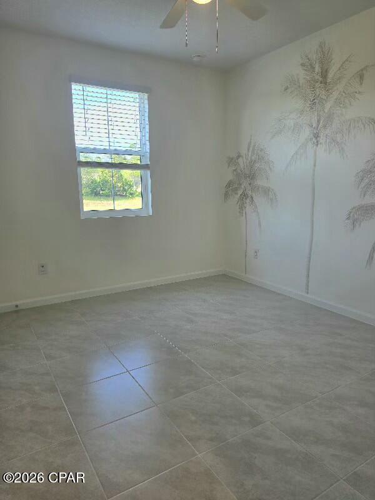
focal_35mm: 23
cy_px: 250
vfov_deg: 73.9
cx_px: 188
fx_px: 332
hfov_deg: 58.9
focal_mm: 6.5
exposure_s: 1/120
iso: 20
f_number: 1.4
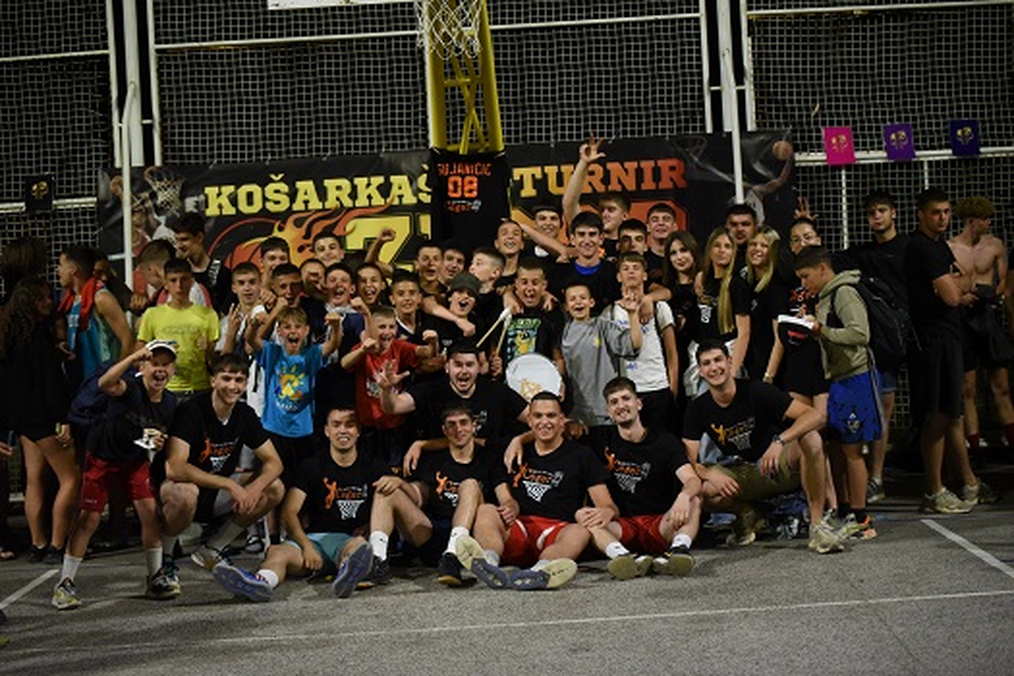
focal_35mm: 70
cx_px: 507
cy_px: 338
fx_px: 1972
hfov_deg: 28.8
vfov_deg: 19.5
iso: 10000
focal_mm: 70
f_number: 2.8
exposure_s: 1/250
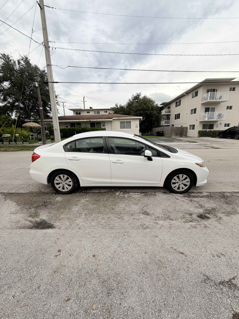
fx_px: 129
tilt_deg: -11.7
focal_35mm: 14
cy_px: 160
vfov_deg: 102.1
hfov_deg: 85.7
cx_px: 120
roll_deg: +2.2
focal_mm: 2.22
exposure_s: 1/121
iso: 40
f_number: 2.2
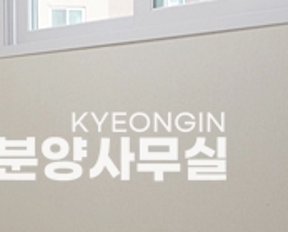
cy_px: 134
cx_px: 20
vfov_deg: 23.5
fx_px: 555
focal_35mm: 65
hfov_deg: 27.8
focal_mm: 10
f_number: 9
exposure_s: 1/20
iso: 800
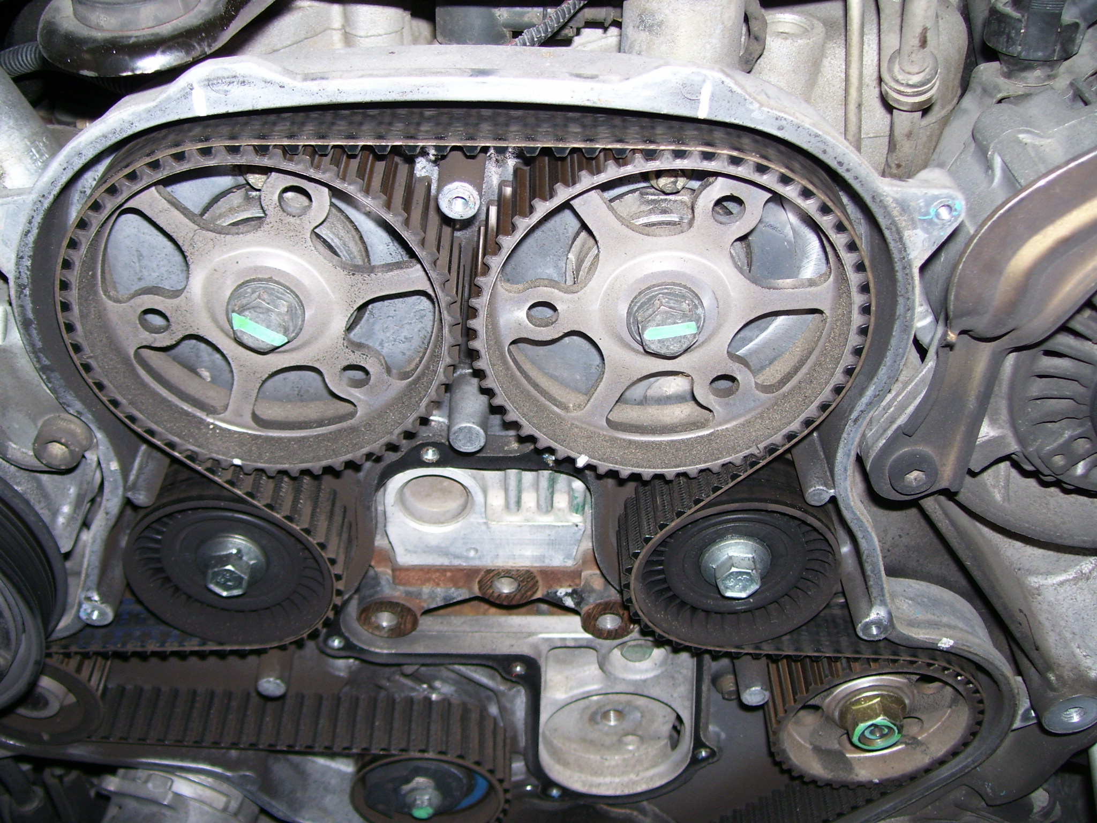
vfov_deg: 38.7
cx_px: 548
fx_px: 1173
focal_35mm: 37
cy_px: 412
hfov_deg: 50.1
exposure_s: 1/60
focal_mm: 6
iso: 80
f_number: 2.7
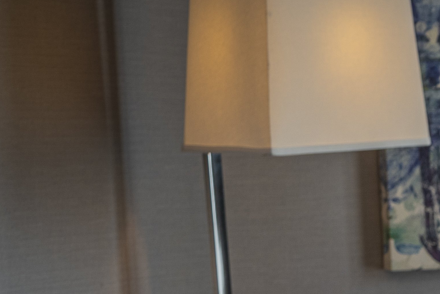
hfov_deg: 9.0
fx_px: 2641
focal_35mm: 216
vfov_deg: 6.3
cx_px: 861
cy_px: 481
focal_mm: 55
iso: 50
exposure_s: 1/20
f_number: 8
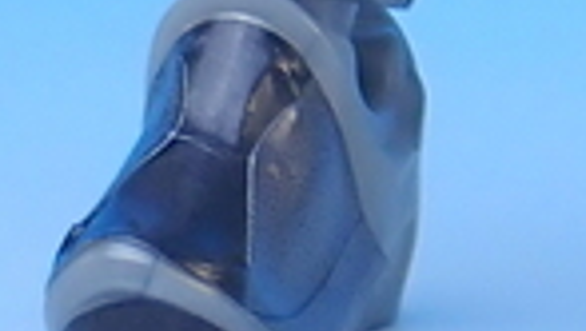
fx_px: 11104
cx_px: 765
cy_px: -1563
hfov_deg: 3.0
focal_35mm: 714
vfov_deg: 1.7
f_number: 4.7
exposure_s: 1/25
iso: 100
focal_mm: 16.79
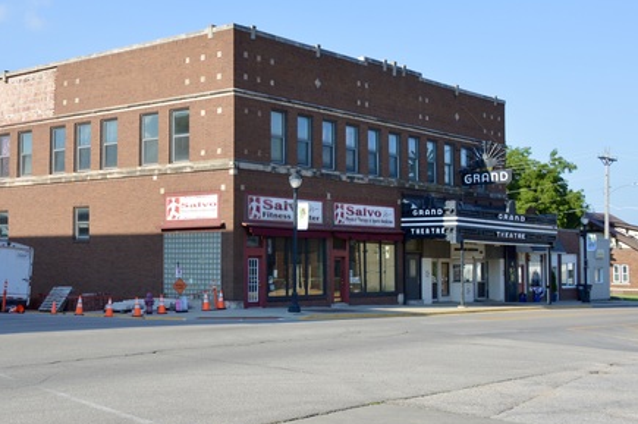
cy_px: 192
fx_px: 938
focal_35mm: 53
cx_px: 199
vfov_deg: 25.4
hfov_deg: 37.1
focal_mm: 24
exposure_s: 1/200
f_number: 7.1
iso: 100
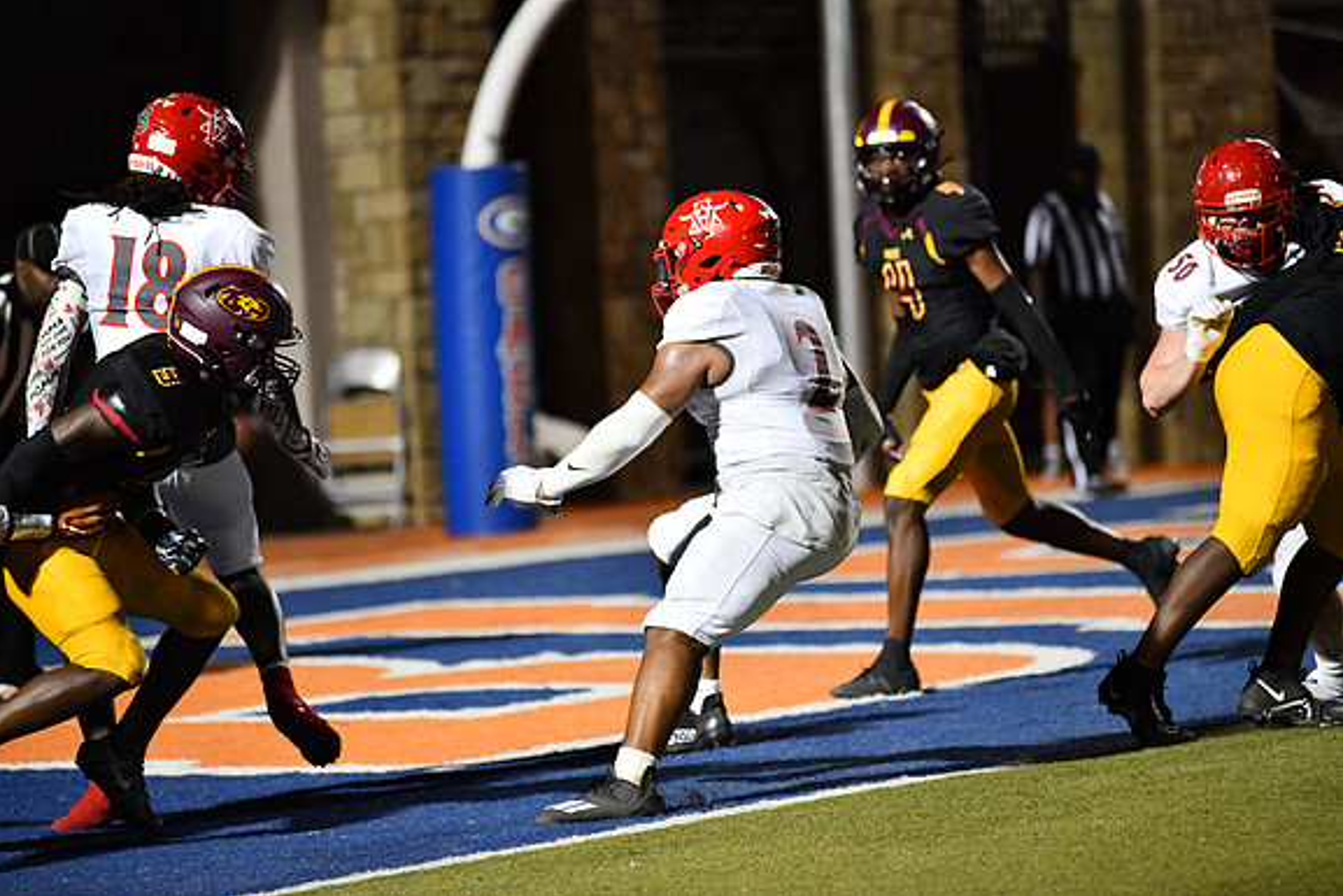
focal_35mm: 201
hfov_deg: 10.2
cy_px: 448
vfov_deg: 6.8
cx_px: 670
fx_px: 7500
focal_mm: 200
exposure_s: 1/1250
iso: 6400
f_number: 2.8
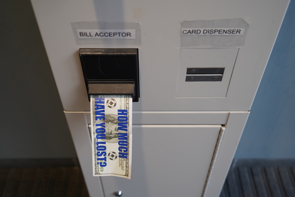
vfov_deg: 36.0
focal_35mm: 37
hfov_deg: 51.9
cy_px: 98
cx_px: 148
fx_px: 303
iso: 320
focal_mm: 37
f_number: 4.5
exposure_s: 1/40
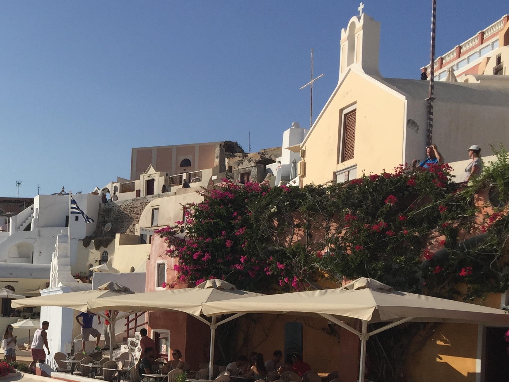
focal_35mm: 57
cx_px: 43
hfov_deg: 32.0
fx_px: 838
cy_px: 322
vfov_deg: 25.1
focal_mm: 4.15
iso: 32
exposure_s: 1/4405
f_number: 2.2
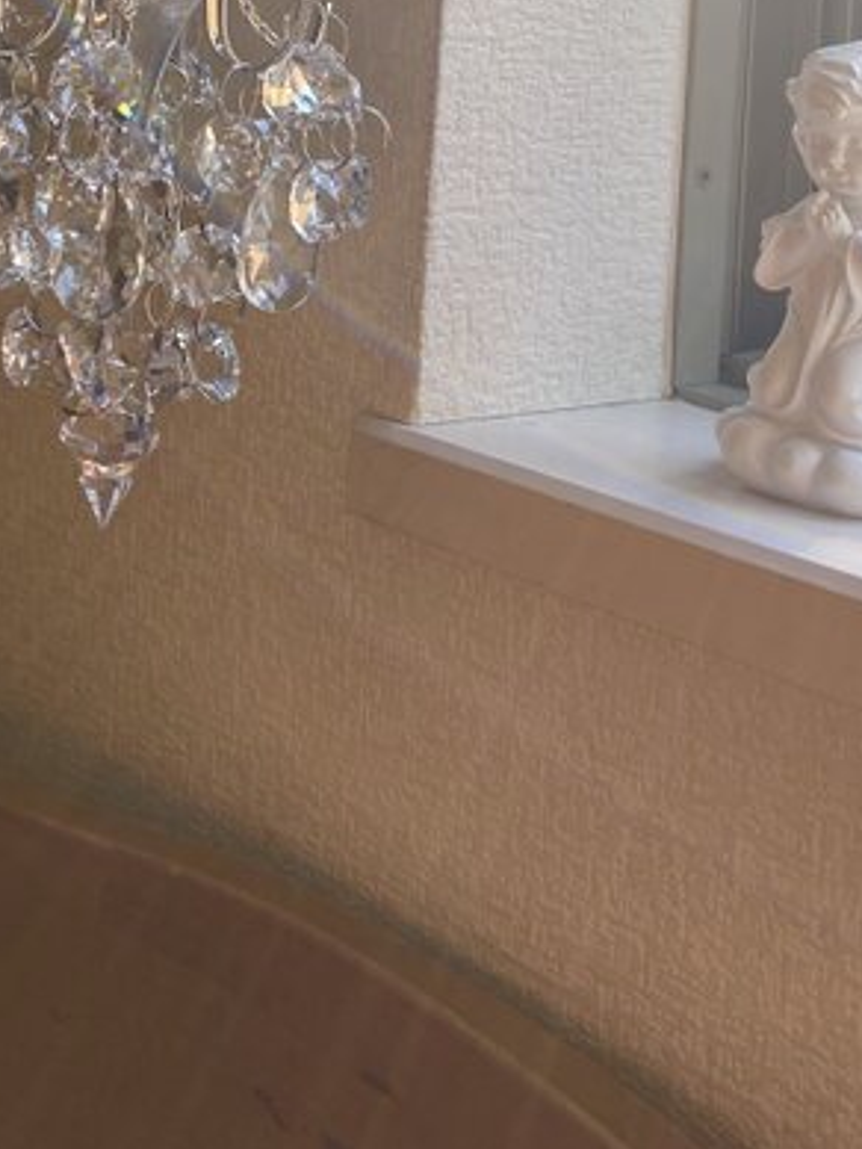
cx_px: 307
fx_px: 1891
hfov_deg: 25.6
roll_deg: -3.4
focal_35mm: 57
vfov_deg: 31.0
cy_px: -37
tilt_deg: +1.5
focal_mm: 4.25
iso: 32
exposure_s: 1/125
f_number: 1.8
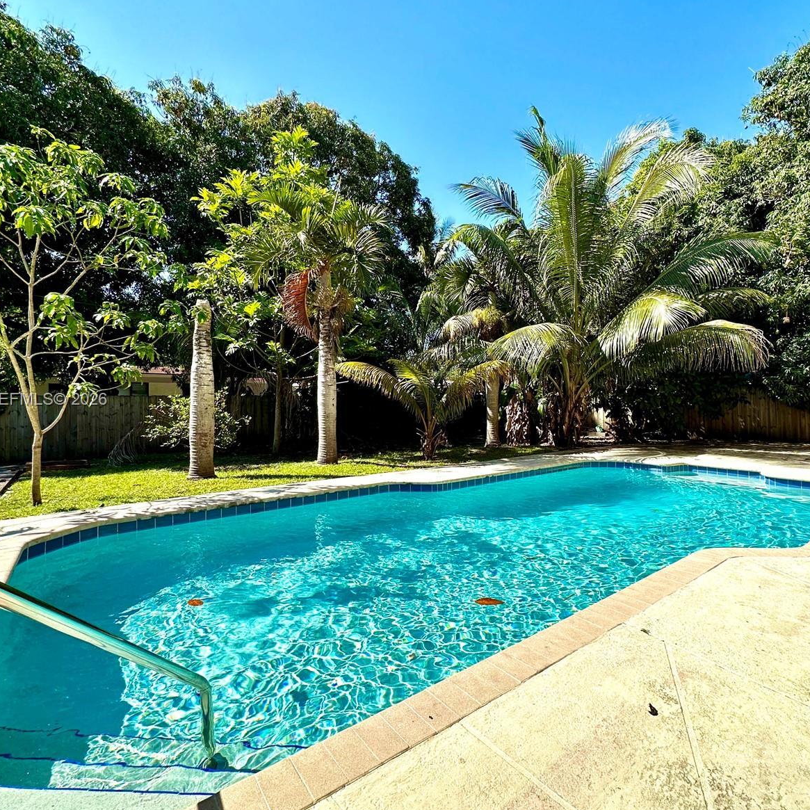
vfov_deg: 84.0
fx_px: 450
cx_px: 447
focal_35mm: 17
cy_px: 400
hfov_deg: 83.7
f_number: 2.2
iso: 50
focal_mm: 2.22
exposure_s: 1/924
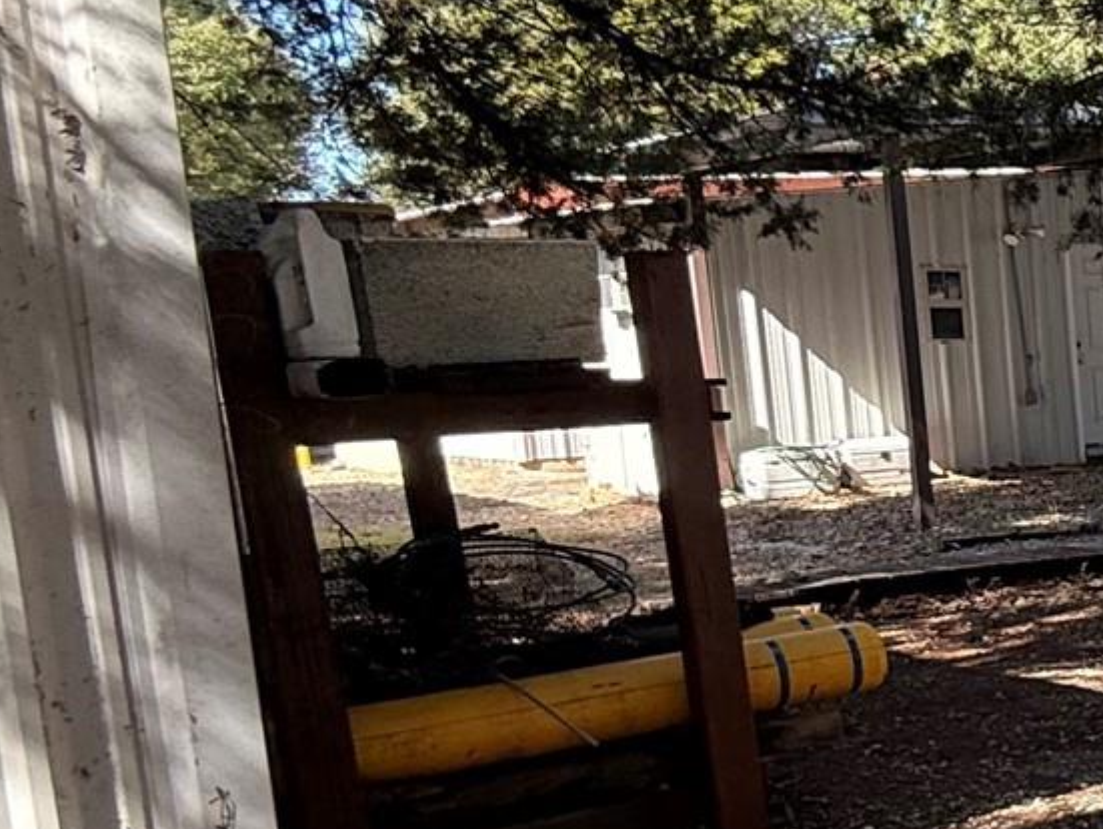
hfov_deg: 23.4
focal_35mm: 52
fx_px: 1658
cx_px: 1890
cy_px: 539
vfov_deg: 27.9
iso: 64
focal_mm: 2.22
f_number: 2.2
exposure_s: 1/386
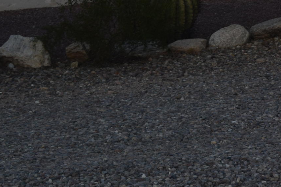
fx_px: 1569
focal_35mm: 201
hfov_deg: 9.8
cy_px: -63
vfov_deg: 6.8
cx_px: 473
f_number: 7.1
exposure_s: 1/200
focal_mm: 38
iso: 100
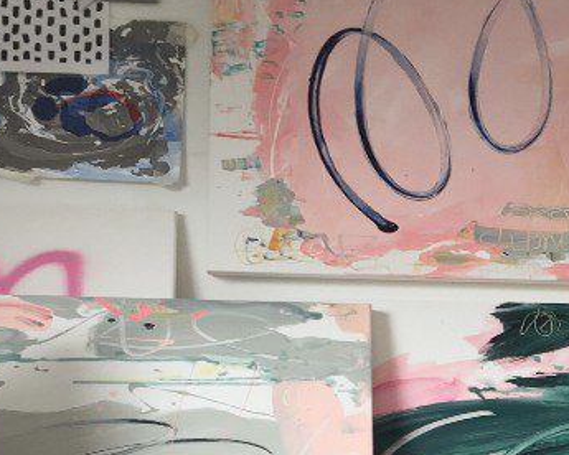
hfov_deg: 21.7
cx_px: 670
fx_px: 1381
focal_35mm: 82
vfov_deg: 17.9
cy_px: 521
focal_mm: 4.15
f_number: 2.2
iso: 32
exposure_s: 1/100
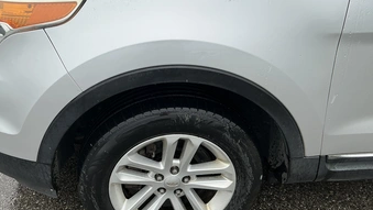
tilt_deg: -29.3
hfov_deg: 55.1
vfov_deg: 32.8
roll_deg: -0.9
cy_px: 119
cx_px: 163
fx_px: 356
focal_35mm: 36
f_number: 1.8
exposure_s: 1/666
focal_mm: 3
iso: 25
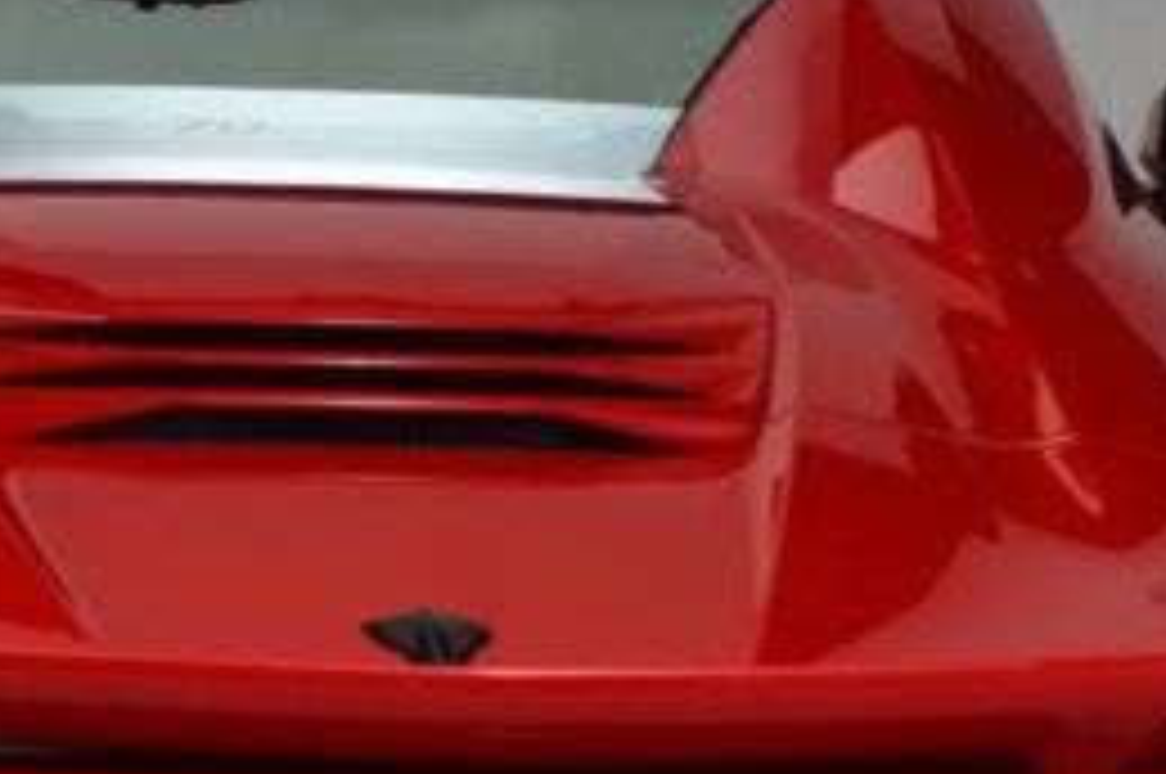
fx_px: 6146
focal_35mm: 190
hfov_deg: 10.8
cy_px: 986
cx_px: 180
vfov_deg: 7.1
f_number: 13
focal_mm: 32
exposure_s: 1/160
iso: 100
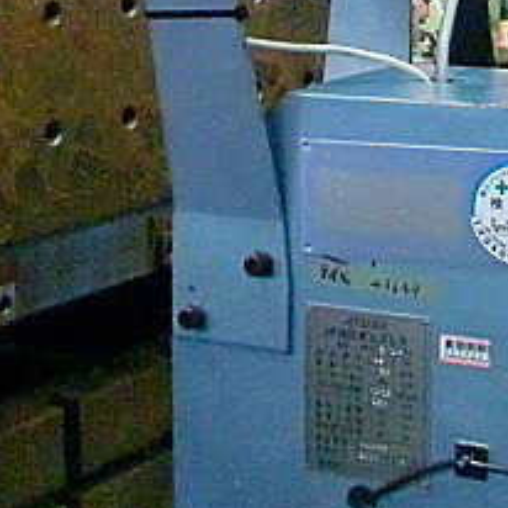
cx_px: 567
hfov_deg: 17.5
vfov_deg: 17.7
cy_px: 10
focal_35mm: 96
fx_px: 1594
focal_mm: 6.3
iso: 1250
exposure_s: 1/60
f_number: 3.1
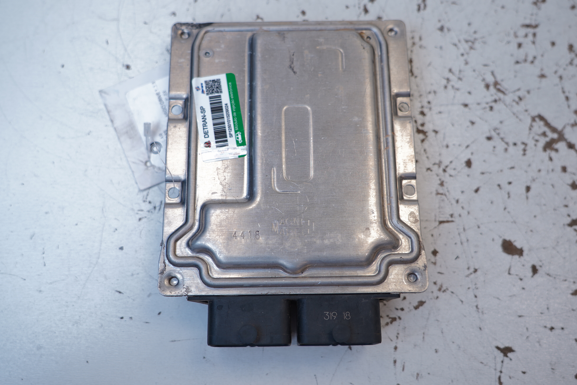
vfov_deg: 35.9
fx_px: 593
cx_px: 288
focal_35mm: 37
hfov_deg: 51.9
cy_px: 192
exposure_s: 1/80
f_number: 2.8
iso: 100
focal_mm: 25
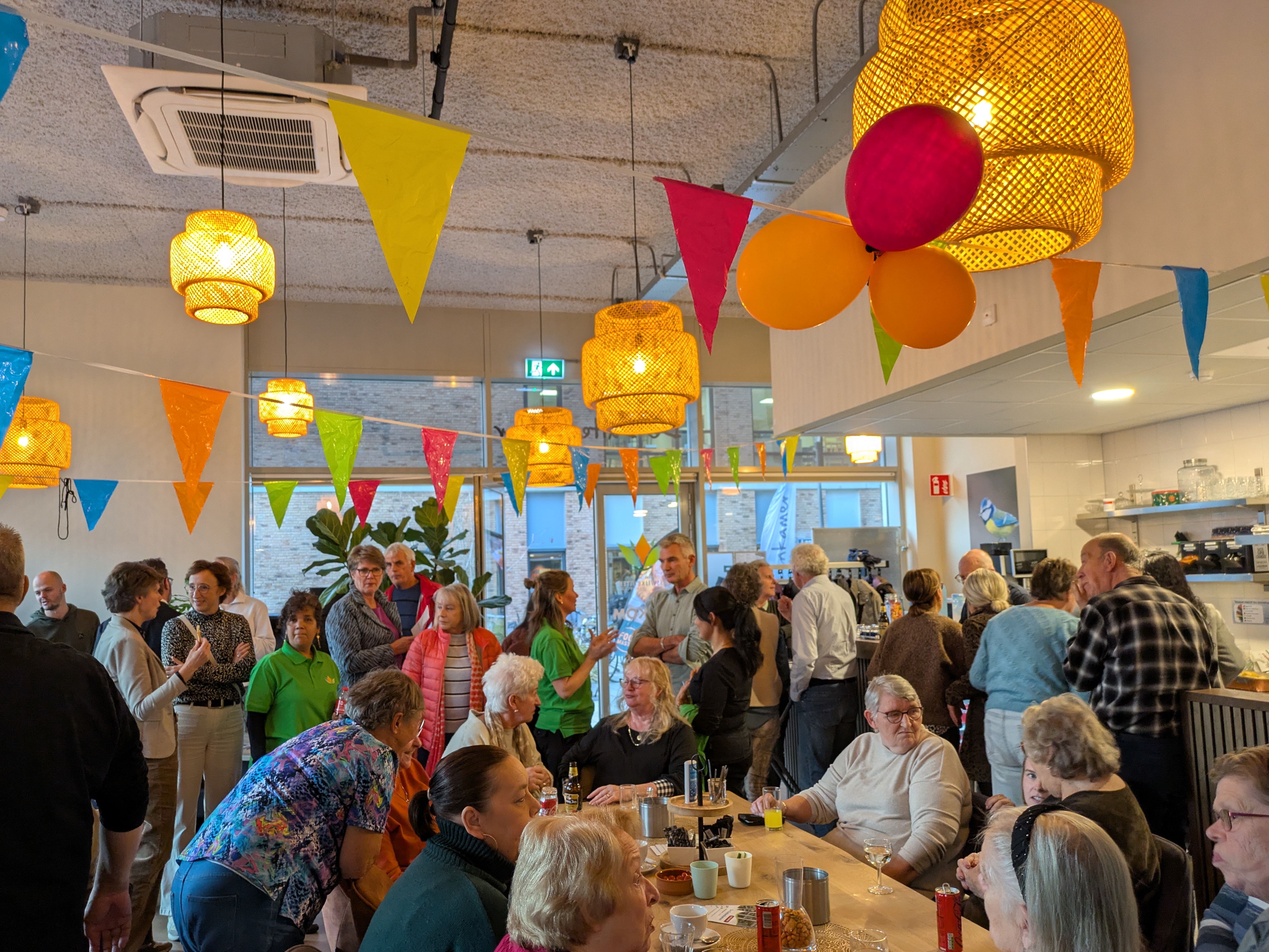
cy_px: 492
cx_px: 611
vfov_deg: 53.1
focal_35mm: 26
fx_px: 954
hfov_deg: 67.3
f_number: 1.89
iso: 122
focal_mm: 5.43
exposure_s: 1/33.3
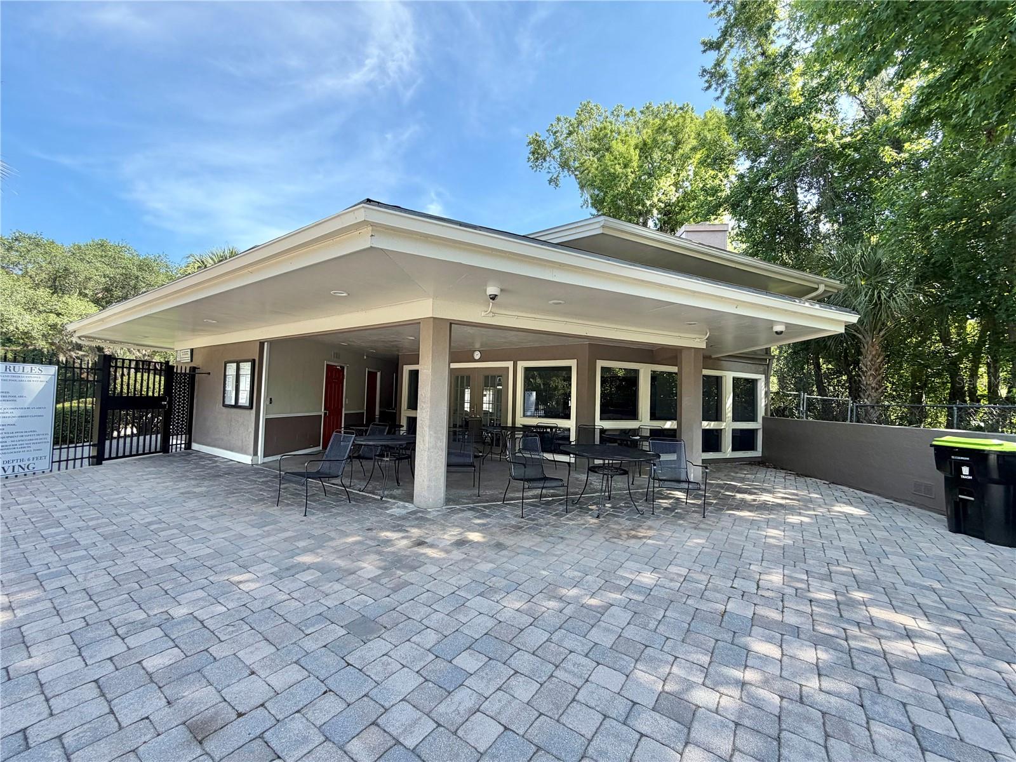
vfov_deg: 85.7
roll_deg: -0.9
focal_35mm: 14
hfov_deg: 102.1
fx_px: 411
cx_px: 508
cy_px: 381
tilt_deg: +1.8
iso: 50
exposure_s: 1/502
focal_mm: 2.22
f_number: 2.2
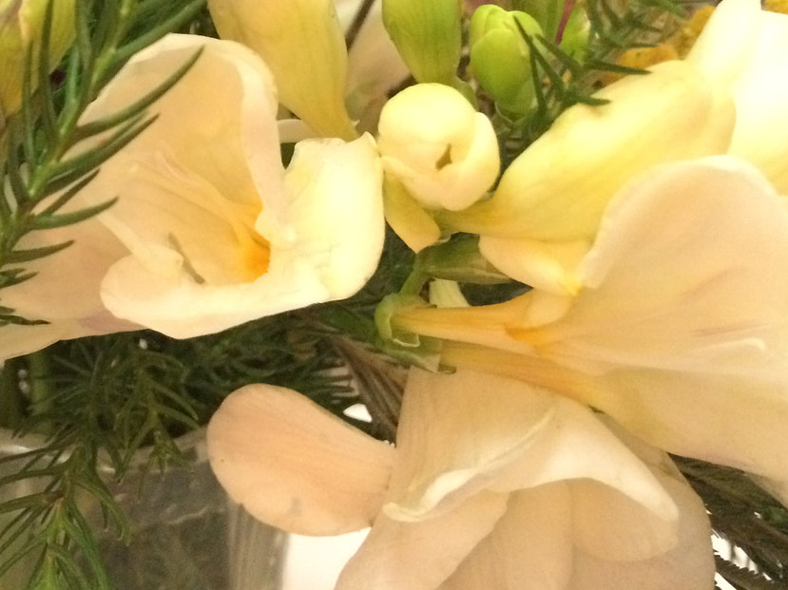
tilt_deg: -11.2
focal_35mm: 56
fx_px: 1274
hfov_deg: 32.8
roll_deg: +3.0
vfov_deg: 25.1
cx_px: 91
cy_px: 35
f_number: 2.2
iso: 640
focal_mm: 4.15
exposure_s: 1/17
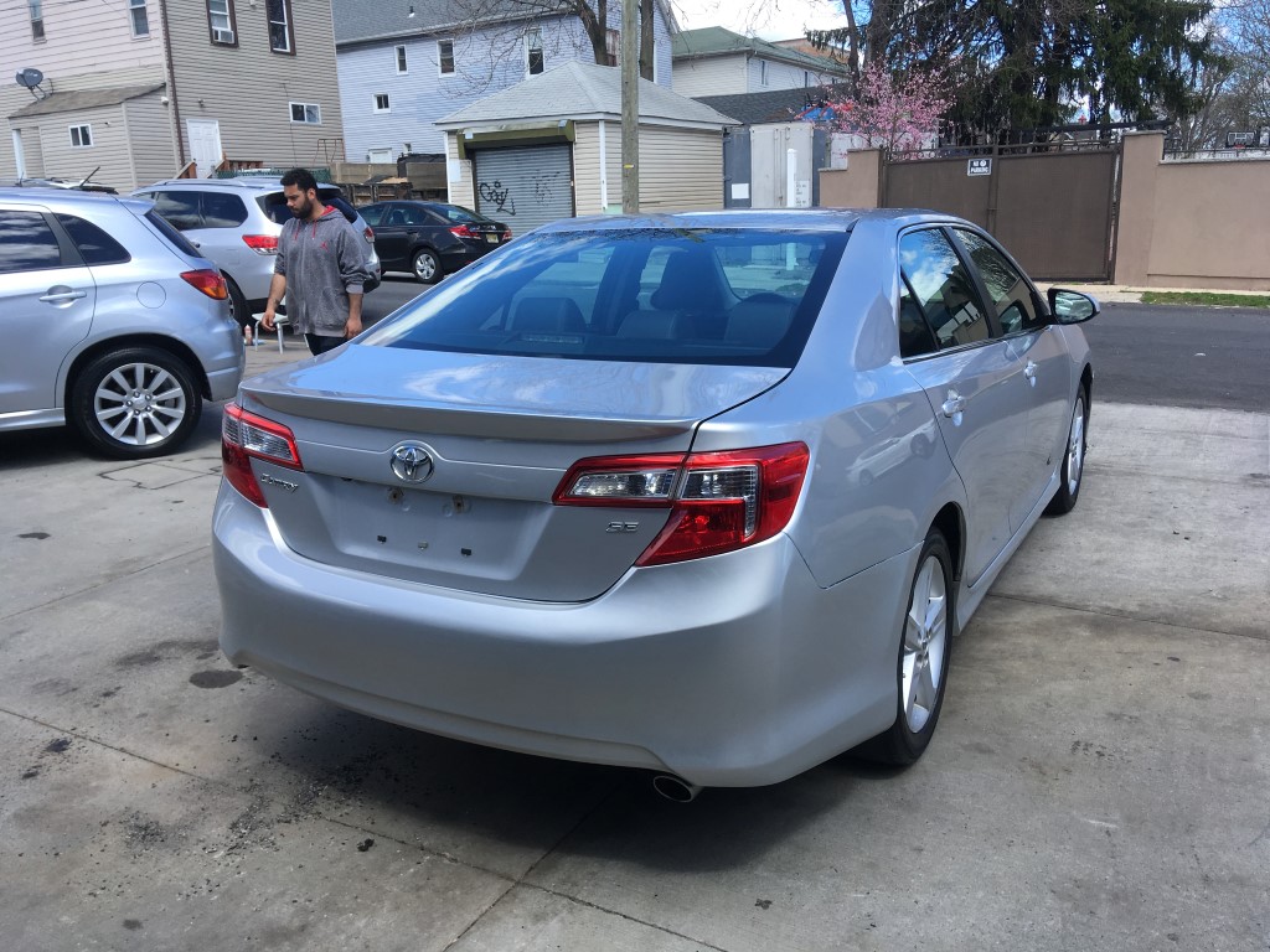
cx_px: 635
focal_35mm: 29
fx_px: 1064
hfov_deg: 61.7
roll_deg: +3.0
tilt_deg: -13.7
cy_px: 476
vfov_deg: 48.2
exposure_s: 1/610
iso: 25
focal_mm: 4.15
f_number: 2.2
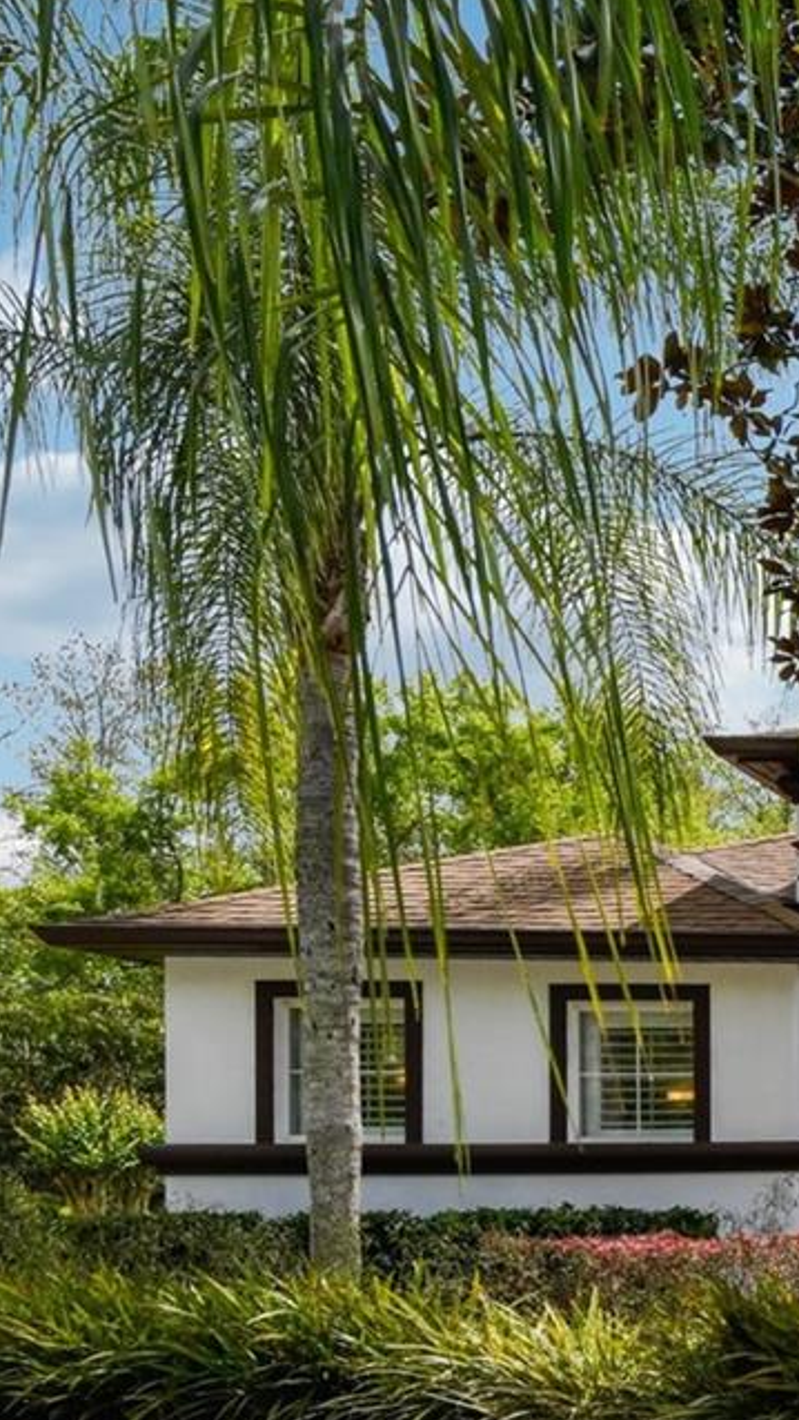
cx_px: 1384
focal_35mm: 42
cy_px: 948
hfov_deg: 20.9
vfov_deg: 47.6
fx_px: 1581
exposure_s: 1/640
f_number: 8
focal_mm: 16
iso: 400
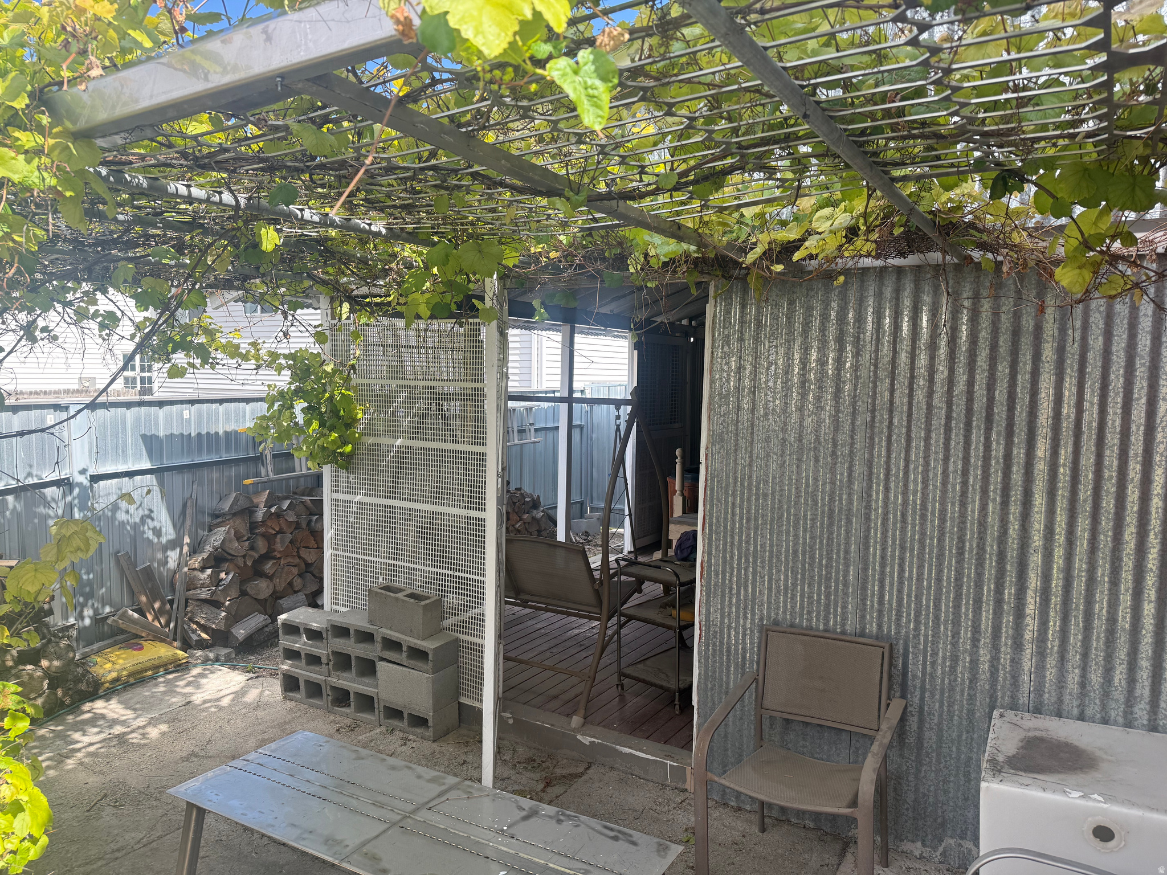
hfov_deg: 71.6
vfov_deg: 56.8
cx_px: 584
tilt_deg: -4.3
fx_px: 809
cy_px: 438
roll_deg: -1.1
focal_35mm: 24
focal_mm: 6.76
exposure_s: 1/1192
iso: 100
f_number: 1.78
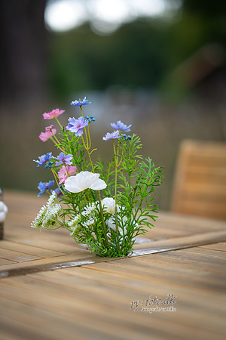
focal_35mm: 85
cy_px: 170
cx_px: 113
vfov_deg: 23.9
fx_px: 800
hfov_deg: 16.1
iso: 100
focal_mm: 85
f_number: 1.6
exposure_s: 1/800
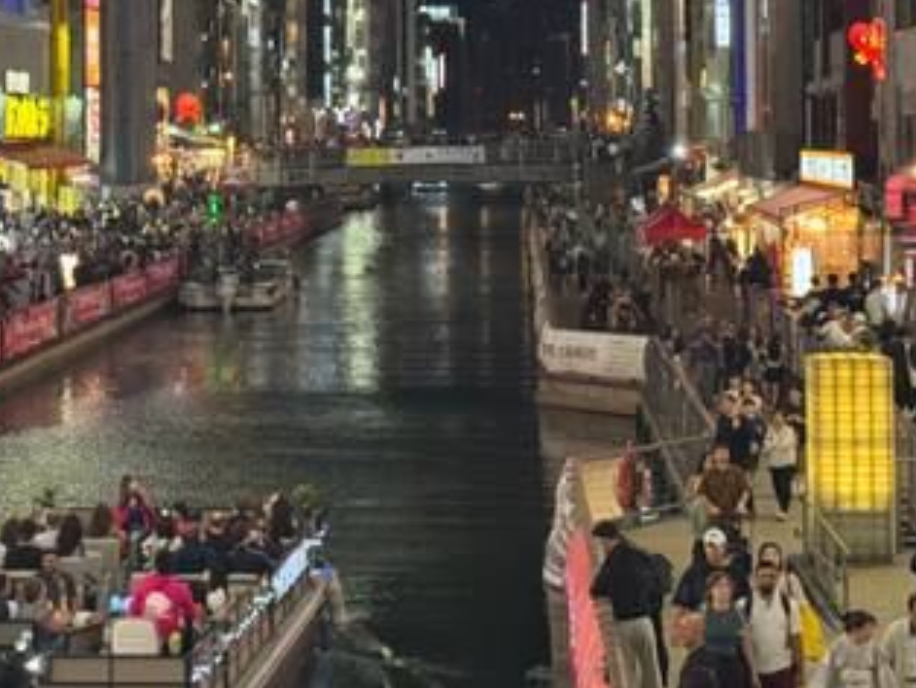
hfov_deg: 17.9
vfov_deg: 13.3
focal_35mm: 110
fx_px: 2913
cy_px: 35
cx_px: 403
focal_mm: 6.76
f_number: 1.78
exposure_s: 1/60
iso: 250
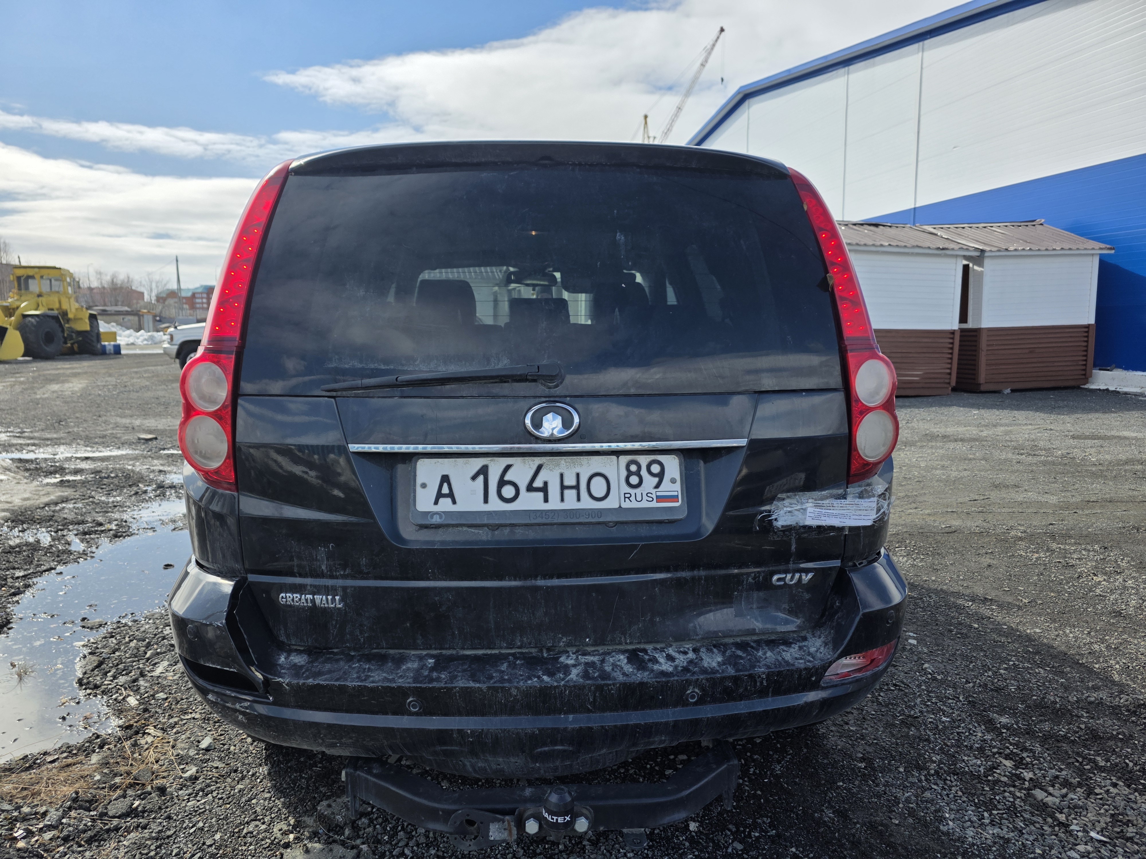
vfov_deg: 58.9
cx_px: 573
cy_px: 430
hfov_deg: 73.9
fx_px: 761
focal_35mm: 23
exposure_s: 1/6150
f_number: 1.7
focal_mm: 6.3
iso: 80
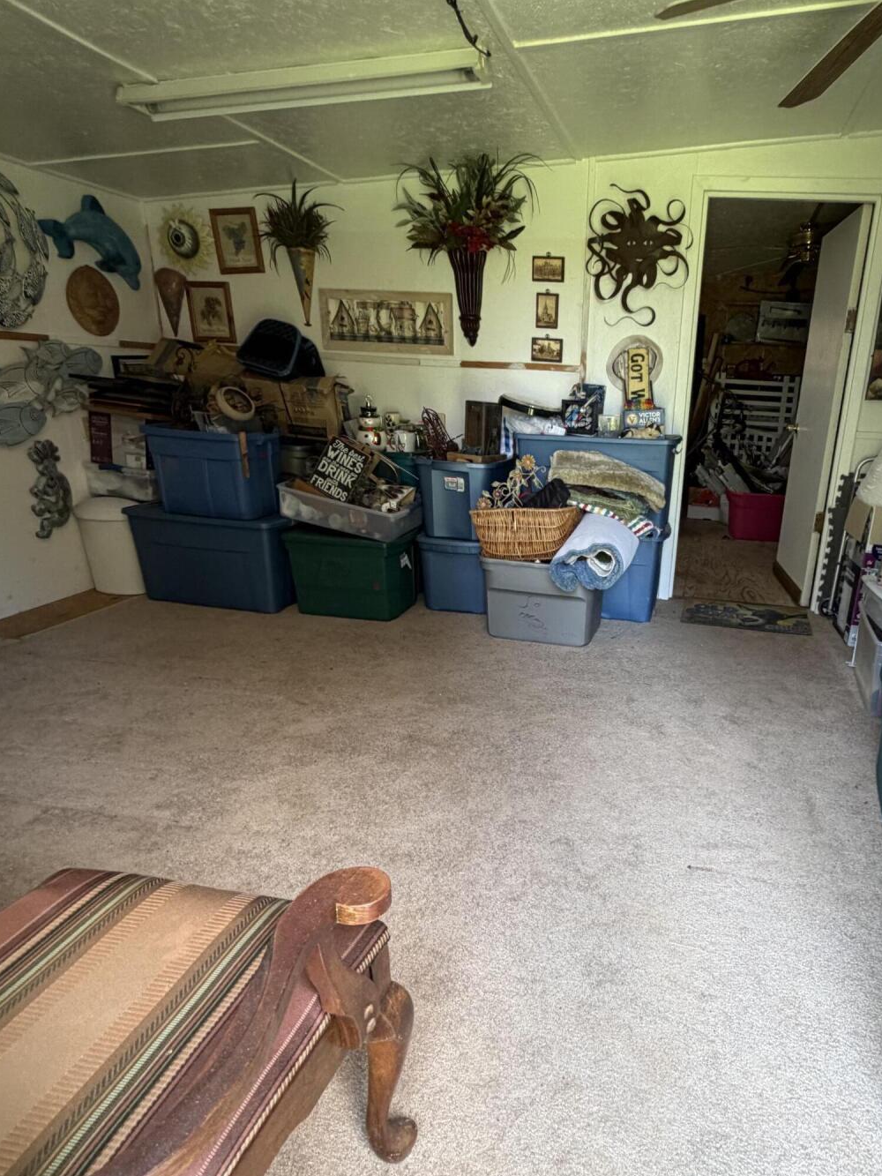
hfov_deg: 61.6
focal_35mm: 21
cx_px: 601
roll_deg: -4.9
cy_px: 639
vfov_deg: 78.8
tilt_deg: -20.2
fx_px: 713
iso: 200
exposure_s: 1/120
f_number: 2.2
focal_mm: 2.22
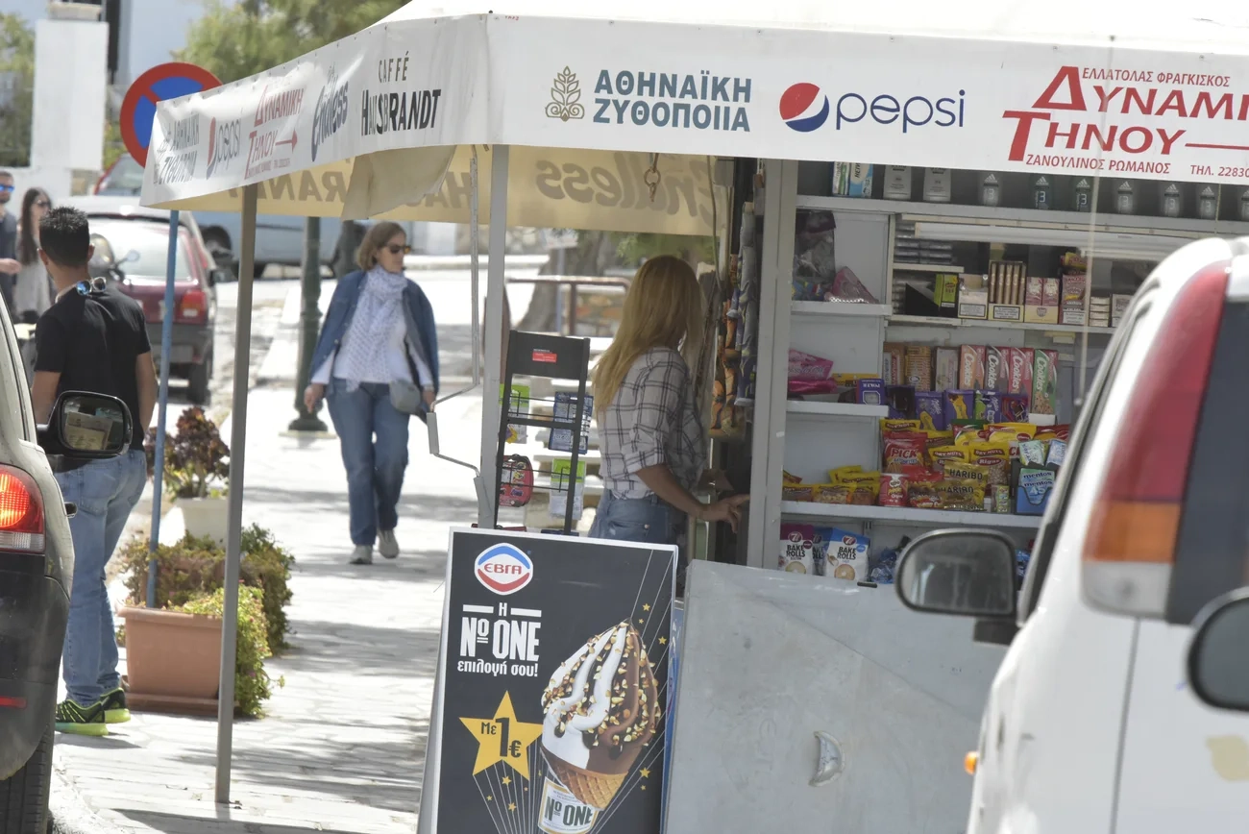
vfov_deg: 4.9
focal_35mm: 280
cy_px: 417
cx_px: 624
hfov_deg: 7.4
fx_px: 9718
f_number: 16
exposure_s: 1/1000
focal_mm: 280
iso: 4000
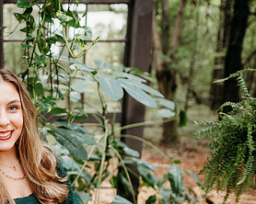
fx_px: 356
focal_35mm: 47
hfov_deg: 36.4
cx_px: 12
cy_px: 164
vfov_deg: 31.2
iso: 640
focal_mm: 24
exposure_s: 1/250
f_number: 2.2
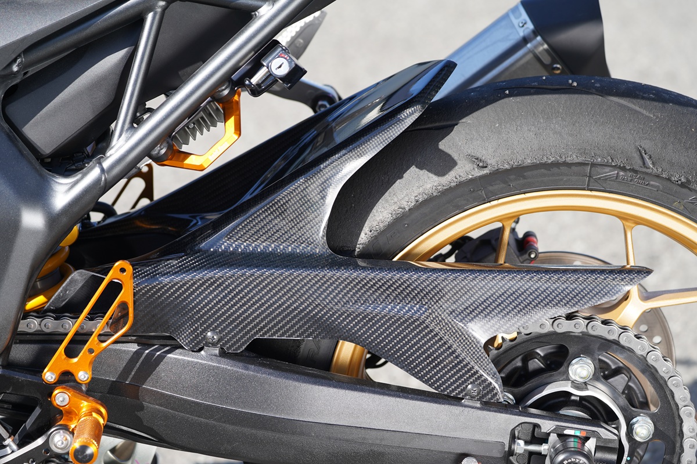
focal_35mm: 166
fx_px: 3214
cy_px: 232
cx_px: 348
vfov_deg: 8.3
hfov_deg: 12.4
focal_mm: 166
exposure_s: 1/200
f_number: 5.6
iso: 100
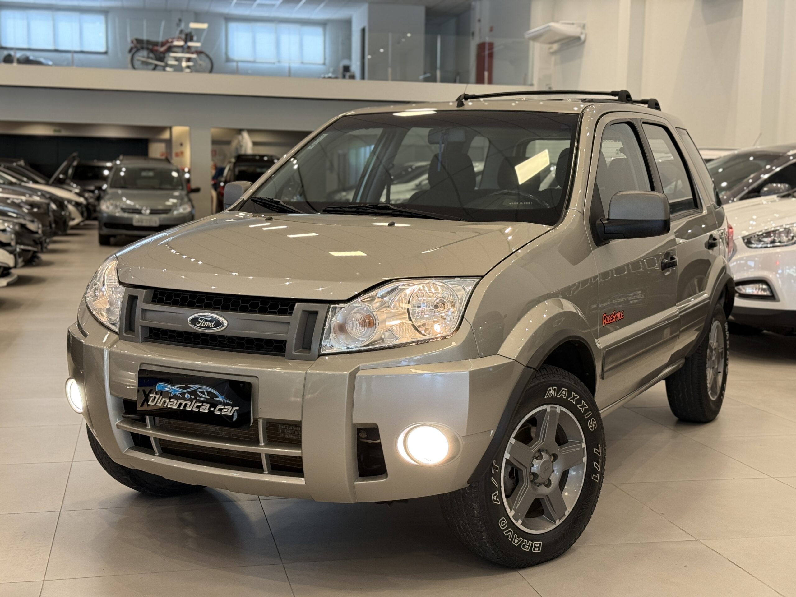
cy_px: 298
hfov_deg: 39.7
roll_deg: -1.0
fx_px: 1104
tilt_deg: -5.3
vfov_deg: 30.3
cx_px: 398
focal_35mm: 48
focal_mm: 6.76
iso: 160
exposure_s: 1/60
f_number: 1.78
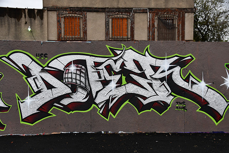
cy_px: 76
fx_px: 293
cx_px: 114
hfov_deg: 42.7
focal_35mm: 46
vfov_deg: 29.3
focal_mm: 31
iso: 400
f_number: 5
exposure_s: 1/250
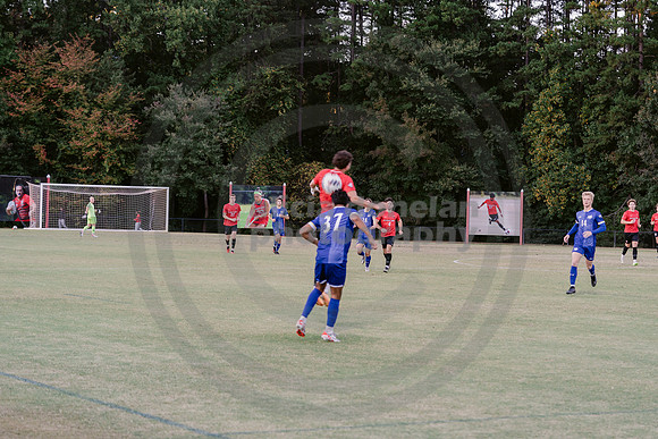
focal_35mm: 90
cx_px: 329
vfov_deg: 15.2
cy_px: 220
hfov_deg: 22.6
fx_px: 1645
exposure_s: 1/200
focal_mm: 90
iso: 640
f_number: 4.5
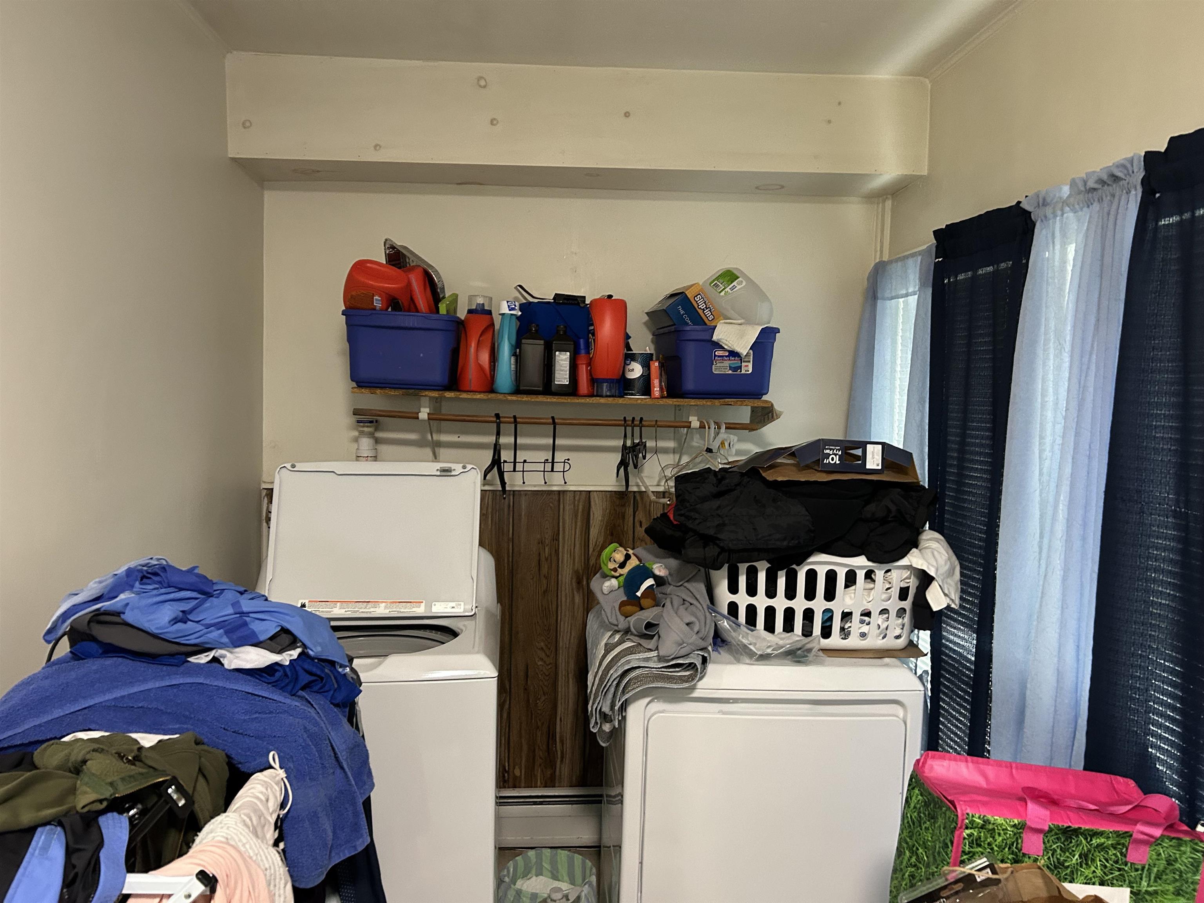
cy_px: 452
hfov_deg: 67.3
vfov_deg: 53.1
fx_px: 904
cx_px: 602
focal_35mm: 26
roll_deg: -1.7
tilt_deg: -2.5
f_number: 1.5
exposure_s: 1/60
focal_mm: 5.7
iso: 320
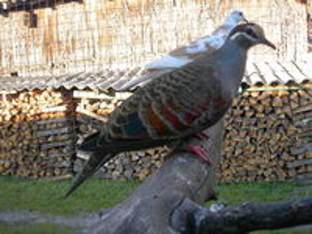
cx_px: 156
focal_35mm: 38
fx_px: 343
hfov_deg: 49.0
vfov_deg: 37.7
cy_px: 117
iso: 50
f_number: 2.8
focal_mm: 7.8
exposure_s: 1/80.8
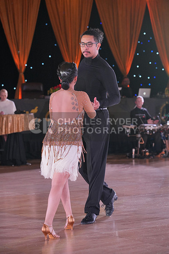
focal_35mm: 100
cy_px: 127
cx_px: 84
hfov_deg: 13.7
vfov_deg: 20.4
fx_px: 704
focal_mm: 100
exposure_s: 1/400
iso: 2000
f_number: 4
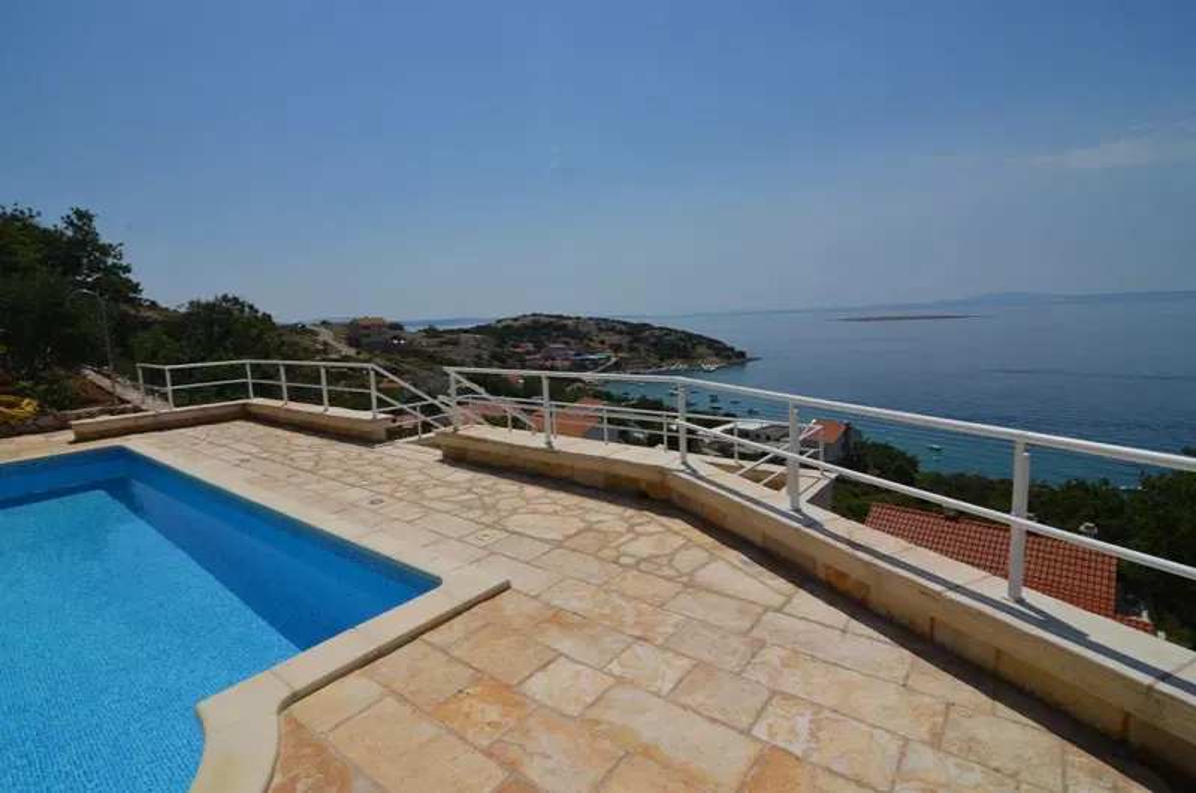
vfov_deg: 71.8
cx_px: 598
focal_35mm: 16
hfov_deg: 95.1
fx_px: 547
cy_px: 396
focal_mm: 11
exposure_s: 1/200
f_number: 14
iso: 100
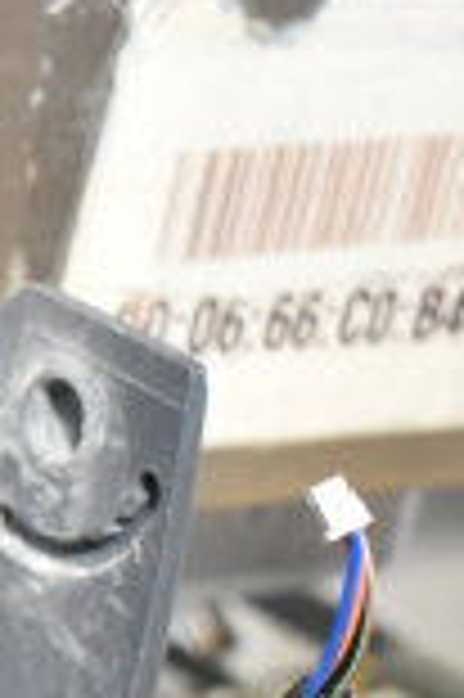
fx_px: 3312
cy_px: 642
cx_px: -824
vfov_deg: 11.9
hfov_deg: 7.3
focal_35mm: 171
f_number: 4.2
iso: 1400
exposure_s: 1/50
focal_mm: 29
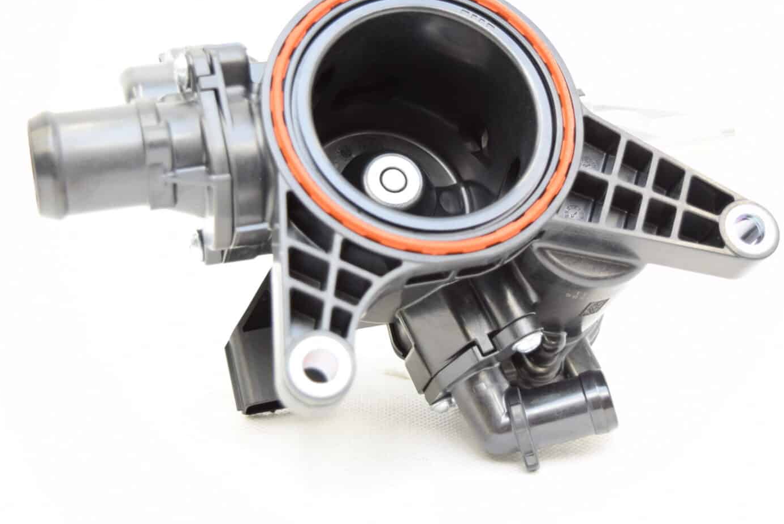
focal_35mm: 69
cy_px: 162
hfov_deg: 29.3
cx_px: 431
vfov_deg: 19.8
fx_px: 1498
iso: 400
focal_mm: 31
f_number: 4.2
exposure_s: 1/80
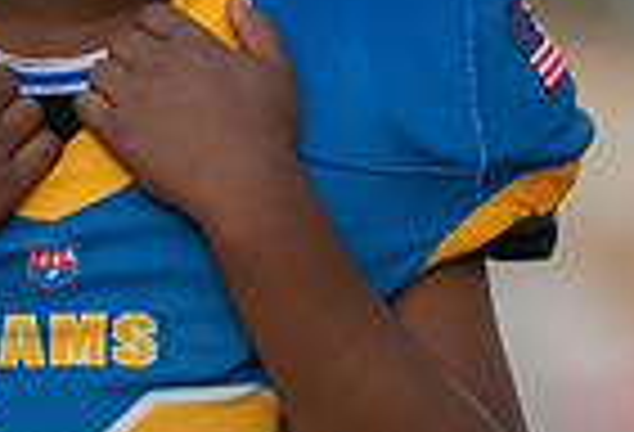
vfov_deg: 2.2
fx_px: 11433
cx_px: 152
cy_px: 71
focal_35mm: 645
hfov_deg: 3.2
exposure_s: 1/320
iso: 2500
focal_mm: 151
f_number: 2.8
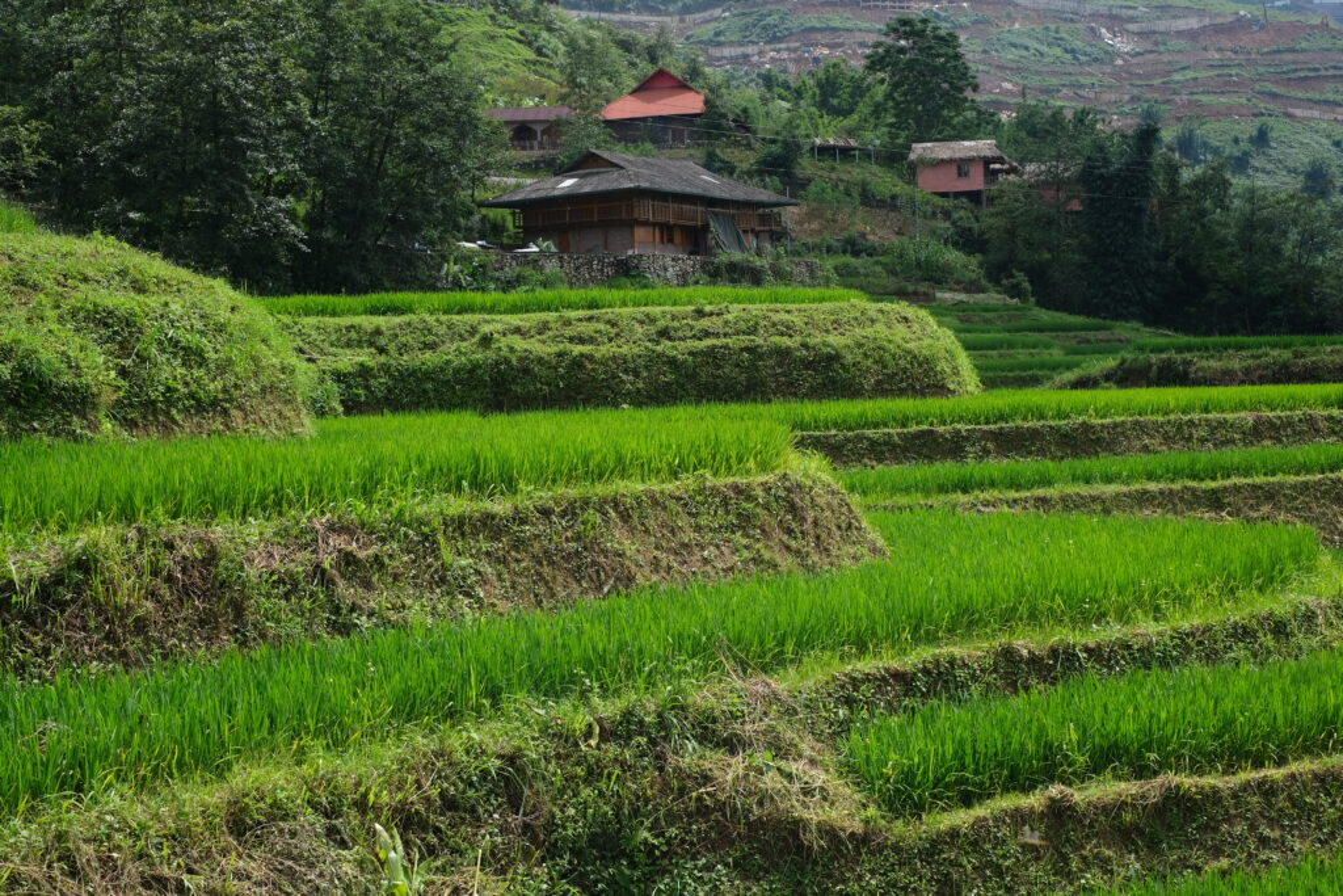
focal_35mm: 53
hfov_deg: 37.5
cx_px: 672
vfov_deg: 25.5
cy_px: 448
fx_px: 1977
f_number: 4.5
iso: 160
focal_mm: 35
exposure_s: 1/850
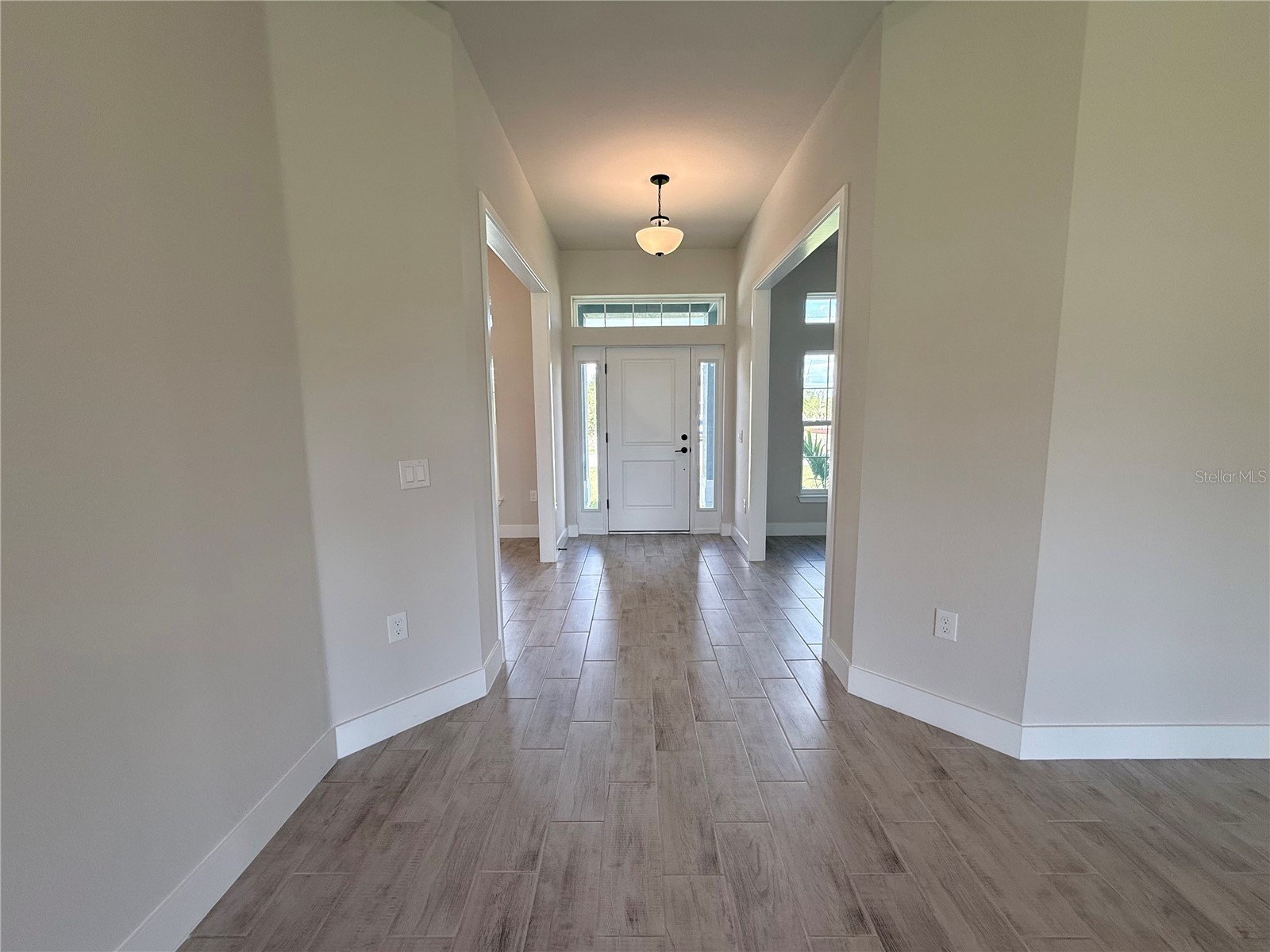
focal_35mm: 14
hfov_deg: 102.1
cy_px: 476
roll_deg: +0.2
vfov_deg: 85.7
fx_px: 514
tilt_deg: -7.6
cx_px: 635
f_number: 2.2
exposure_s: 1/120
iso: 80
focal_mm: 2.22
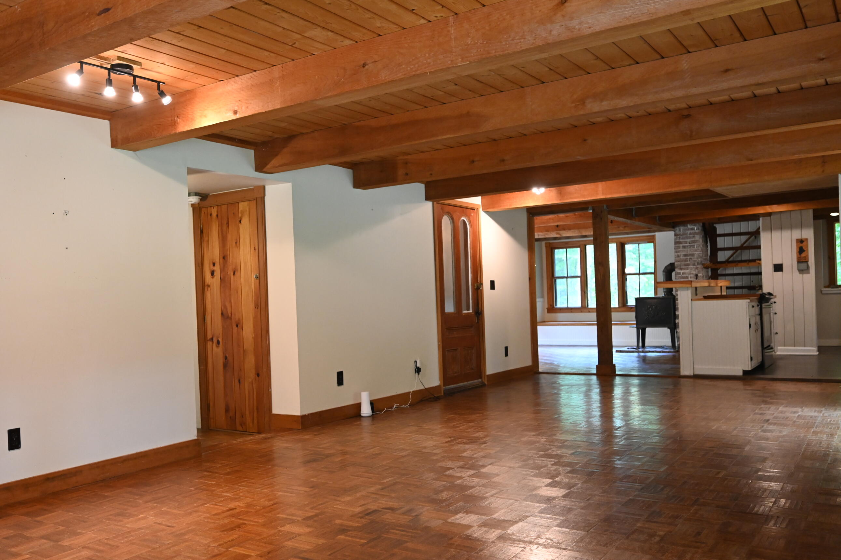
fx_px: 691
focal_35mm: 30
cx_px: 384
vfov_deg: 44.1
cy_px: 301
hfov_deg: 62.6
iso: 2500
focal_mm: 25.5
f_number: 4
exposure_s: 1/125
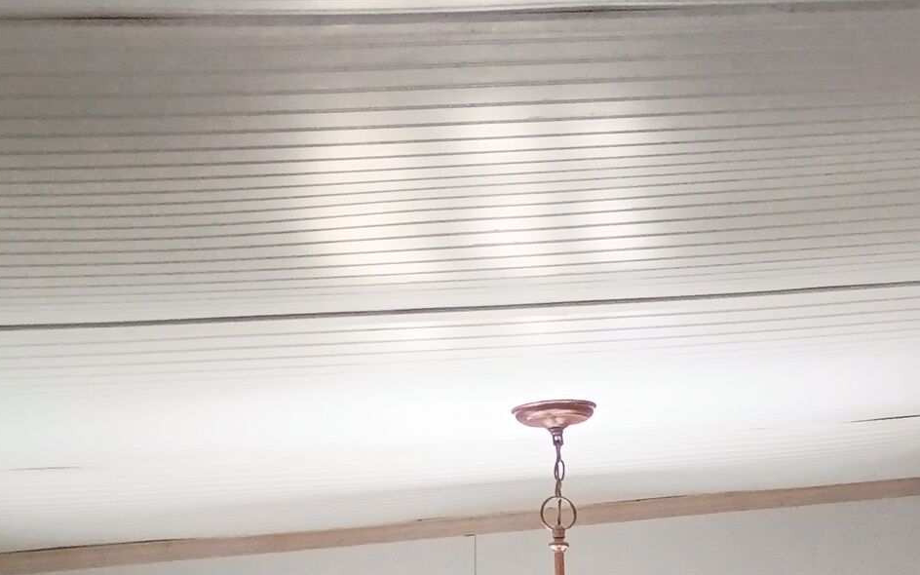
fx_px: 2507
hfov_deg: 19.2
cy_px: 1013
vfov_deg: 12.1
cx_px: 1194
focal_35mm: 100
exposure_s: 1/60
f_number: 1.8
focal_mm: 4.27
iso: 464
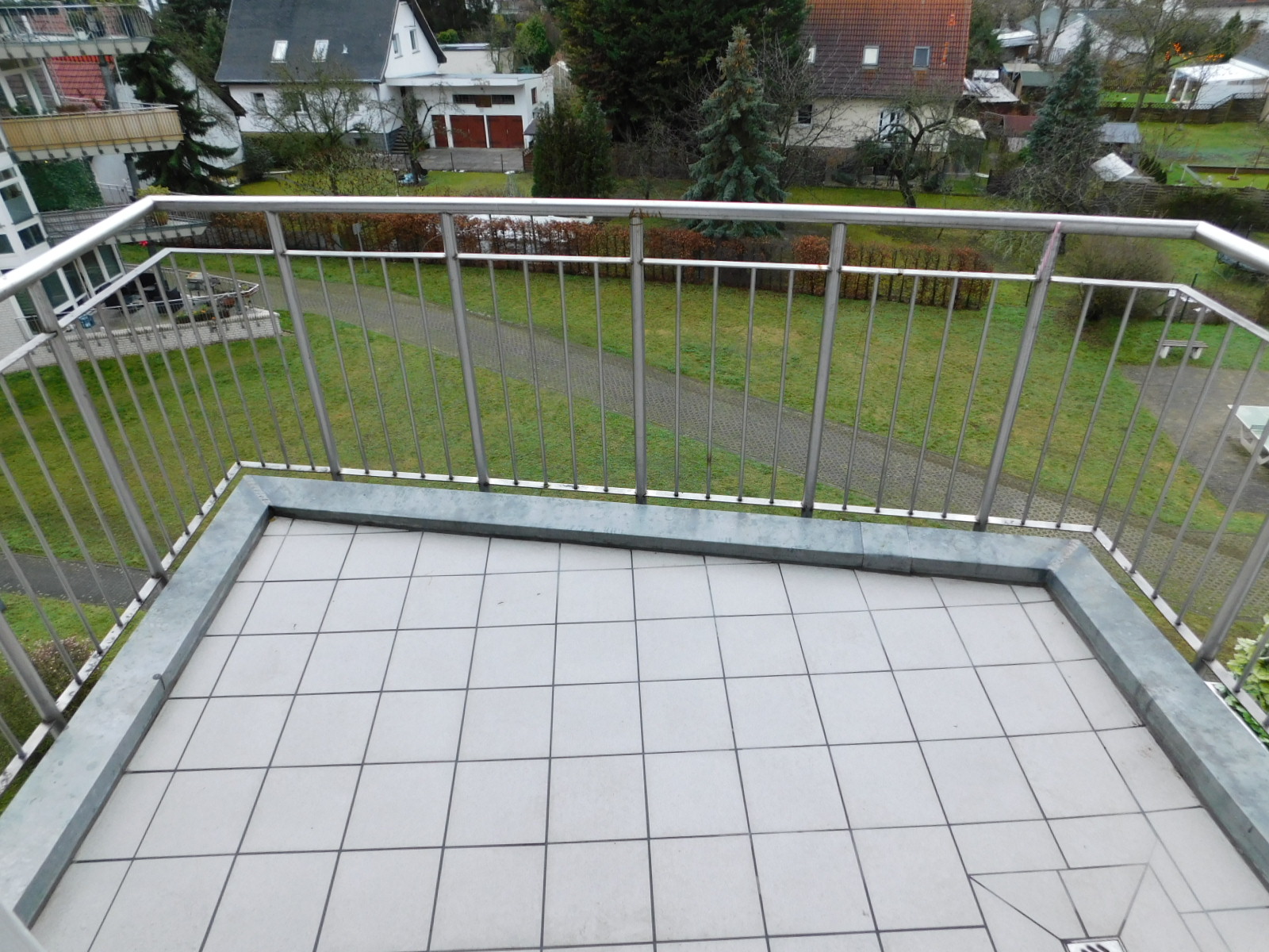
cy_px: 476
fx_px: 843
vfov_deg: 58.9
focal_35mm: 23
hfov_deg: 73.9
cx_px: 634
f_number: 3
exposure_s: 1/30
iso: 160
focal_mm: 4
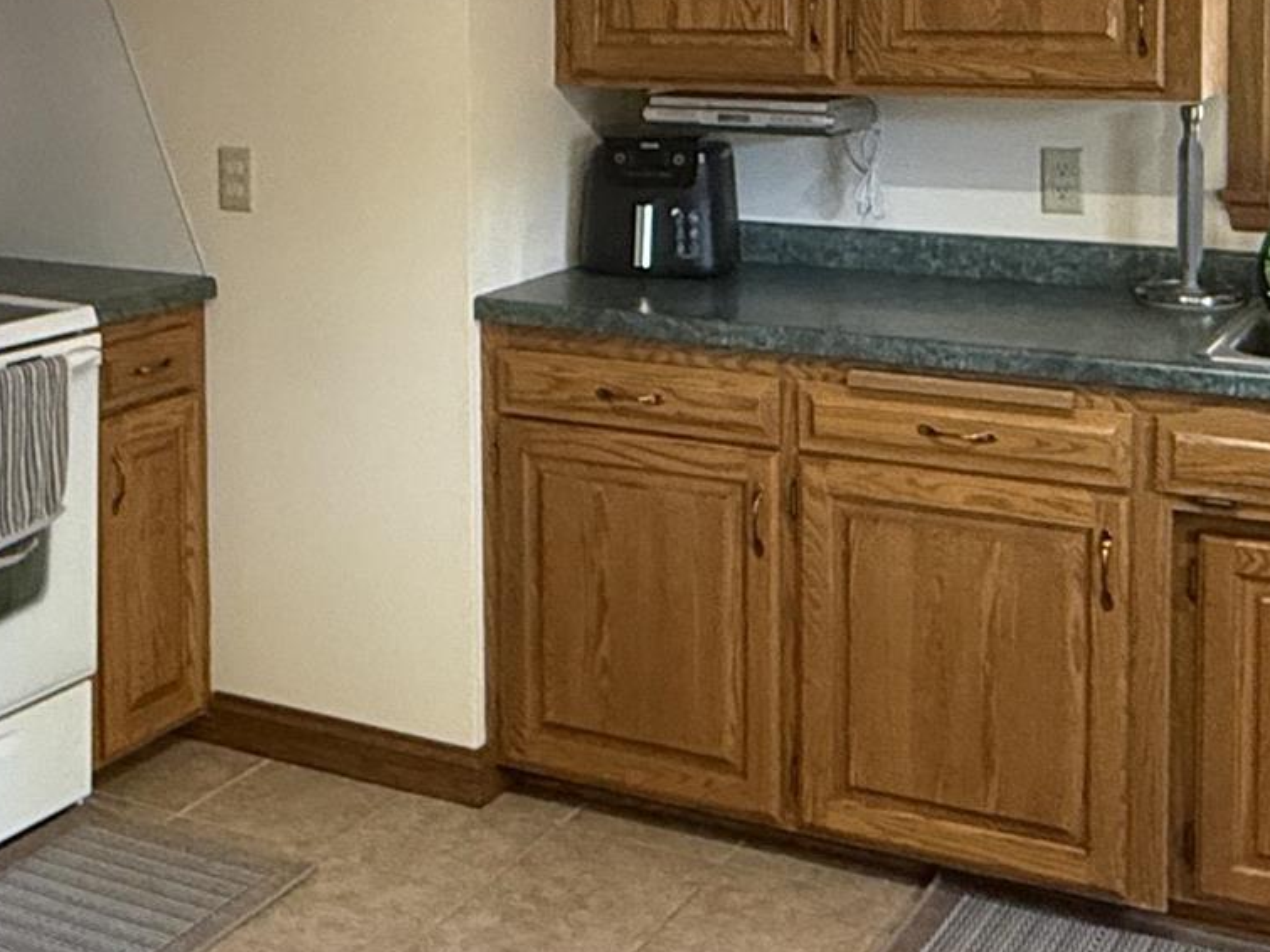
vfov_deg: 24.8
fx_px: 2091
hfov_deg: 33.5
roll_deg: +0.2
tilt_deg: -3.7
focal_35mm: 57
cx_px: 436
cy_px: 84
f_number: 2.2
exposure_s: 1/60
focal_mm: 2.22
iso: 400
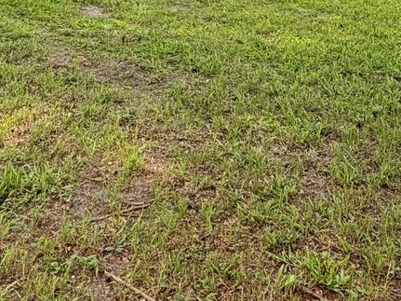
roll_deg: -2.8
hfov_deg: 36.8
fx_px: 602
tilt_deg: +8.0
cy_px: -201
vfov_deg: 21.3
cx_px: 231
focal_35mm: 52
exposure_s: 1/502
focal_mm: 2.22
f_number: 2.2
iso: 50
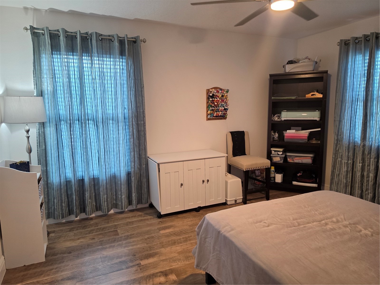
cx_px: 190
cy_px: 142
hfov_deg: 73.9
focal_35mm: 23
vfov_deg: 58.9
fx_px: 252
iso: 125
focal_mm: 6.5
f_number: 1.4
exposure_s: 1/120
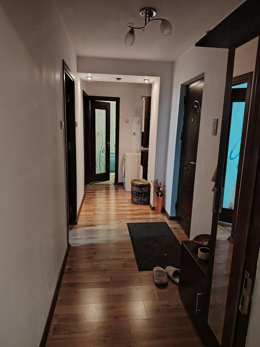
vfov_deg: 71.6
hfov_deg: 56.8
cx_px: 130
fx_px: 240
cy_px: 174
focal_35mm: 24
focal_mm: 5.25
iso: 2381
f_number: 1.75
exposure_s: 1/20
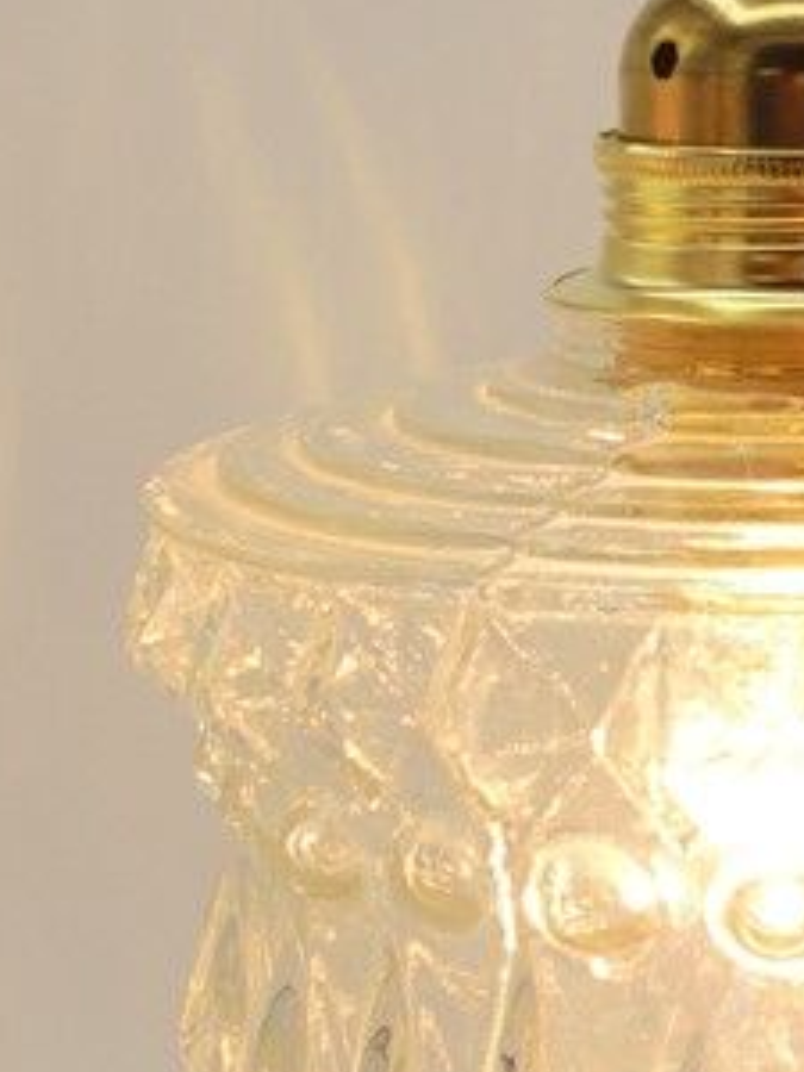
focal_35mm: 102
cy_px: 450
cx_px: 827
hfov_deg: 14.3
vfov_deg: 19.2
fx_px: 3159
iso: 100
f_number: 4
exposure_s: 1/160
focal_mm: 6.1
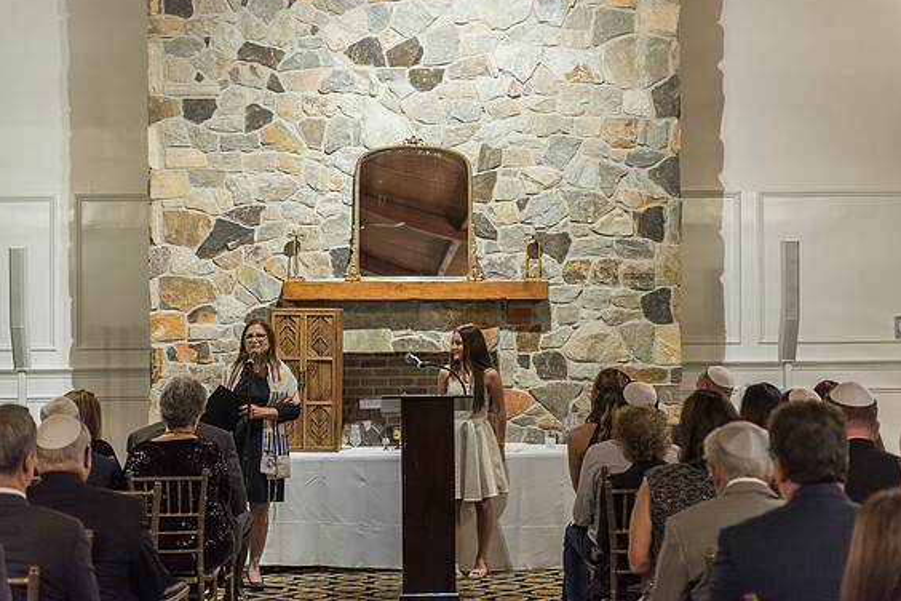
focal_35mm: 72
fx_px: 1802
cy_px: 298
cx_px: 449
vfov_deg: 18.9
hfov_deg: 28.1
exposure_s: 1/60
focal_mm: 70
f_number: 2.8
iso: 2500
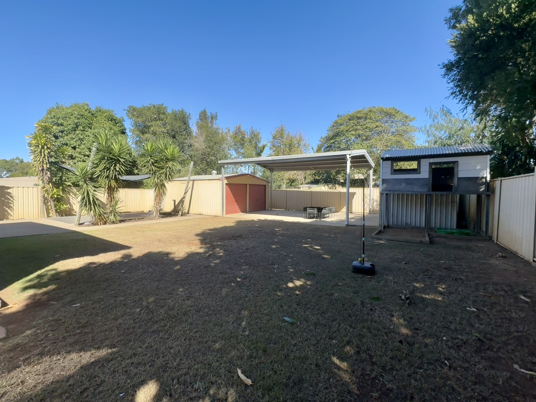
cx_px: 268
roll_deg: -1.2
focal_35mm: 14
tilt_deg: -1.8
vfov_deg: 85.7
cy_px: 201
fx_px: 217
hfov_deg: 102.1
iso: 50
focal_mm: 2.22
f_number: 2.2
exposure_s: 1/921
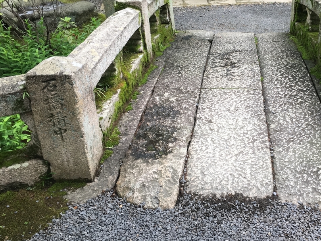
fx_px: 399
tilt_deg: -22.0
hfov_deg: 42.8
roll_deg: +0.9
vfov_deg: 33.5
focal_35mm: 43
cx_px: 230
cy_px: 100
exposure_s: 1/120
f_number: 2.2
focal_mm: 4.15
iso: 40
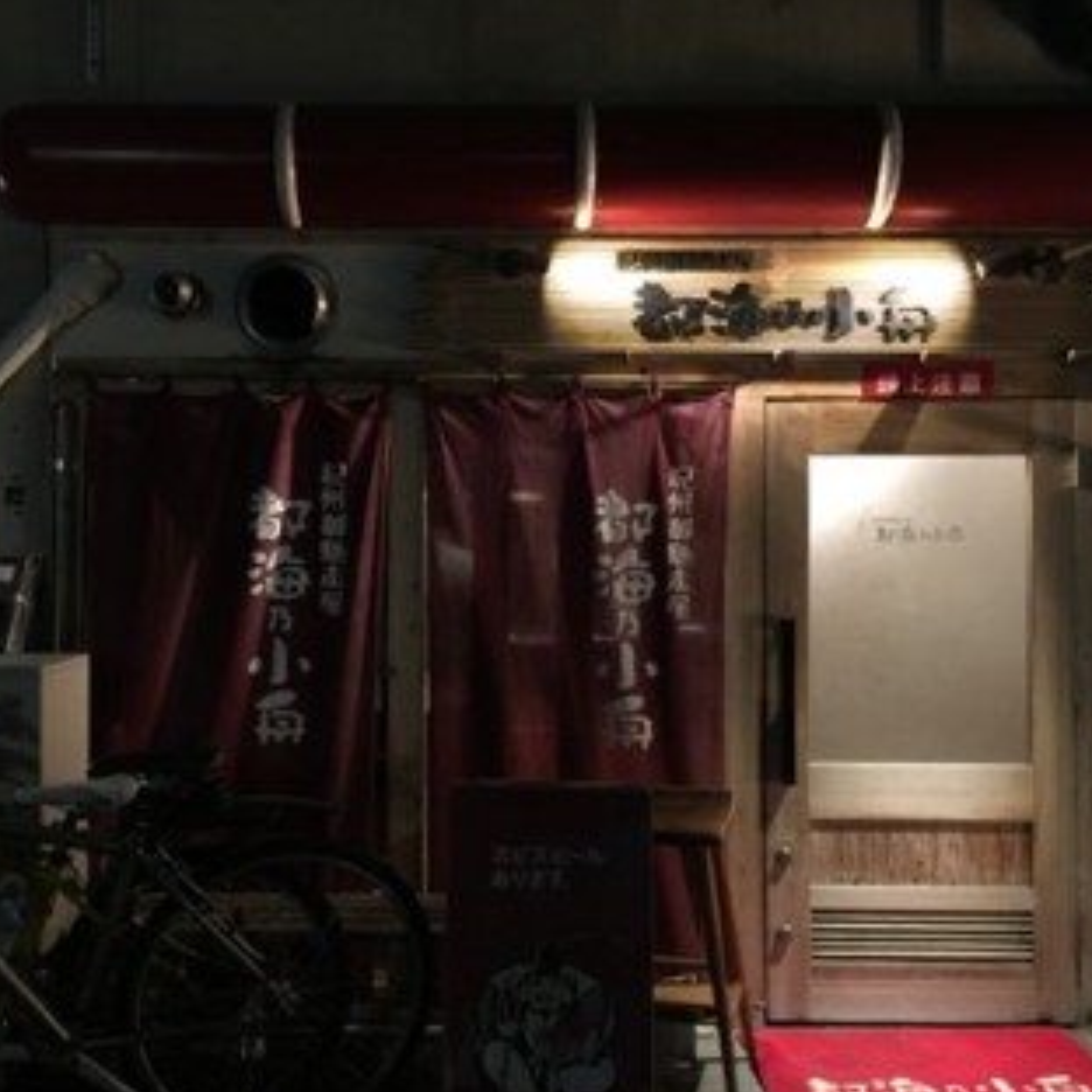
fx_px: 1321
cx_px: 522
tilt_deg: +1.1
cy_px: 553
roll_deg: -1.3
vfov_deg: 44.9
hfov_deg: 44.9
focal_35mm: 37
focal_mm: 4.15
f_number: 2.2
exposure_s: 1/4
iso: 80
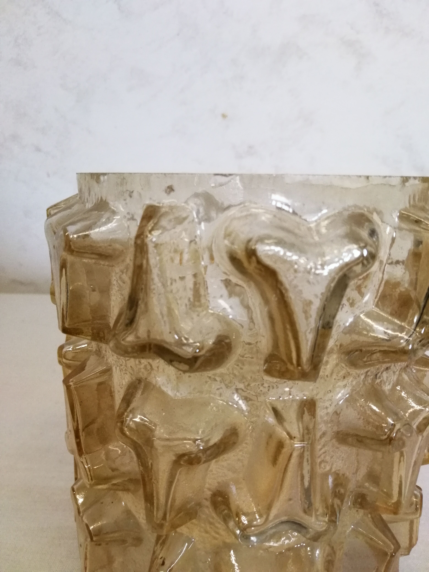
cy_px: 286
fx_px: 397
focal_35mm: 24
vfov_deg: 71.6
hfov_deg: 56.8
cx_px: 214
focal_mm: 2.38
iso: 100
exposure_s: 1/100
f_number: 2.2
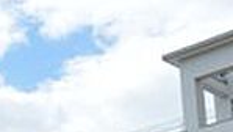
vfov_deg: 10.5
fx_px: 705
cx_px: -45
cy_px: 148
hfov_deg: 17.9
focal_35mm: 114
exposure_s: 1/200
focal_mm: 18
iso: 250
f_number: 11
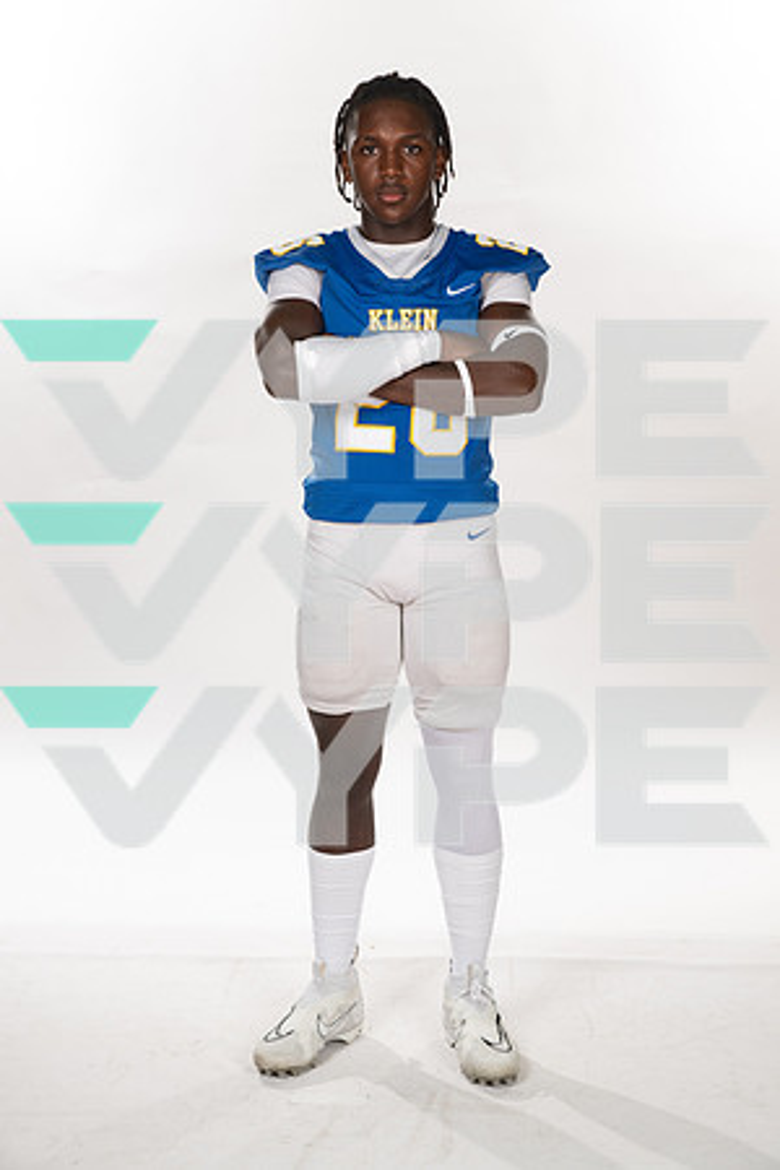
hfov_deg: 19.5
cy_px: 585
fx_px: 2275
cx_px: 390
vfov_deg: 28.8
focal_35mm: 70
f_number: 7.1
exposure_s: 1/320
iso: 800
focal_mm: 70
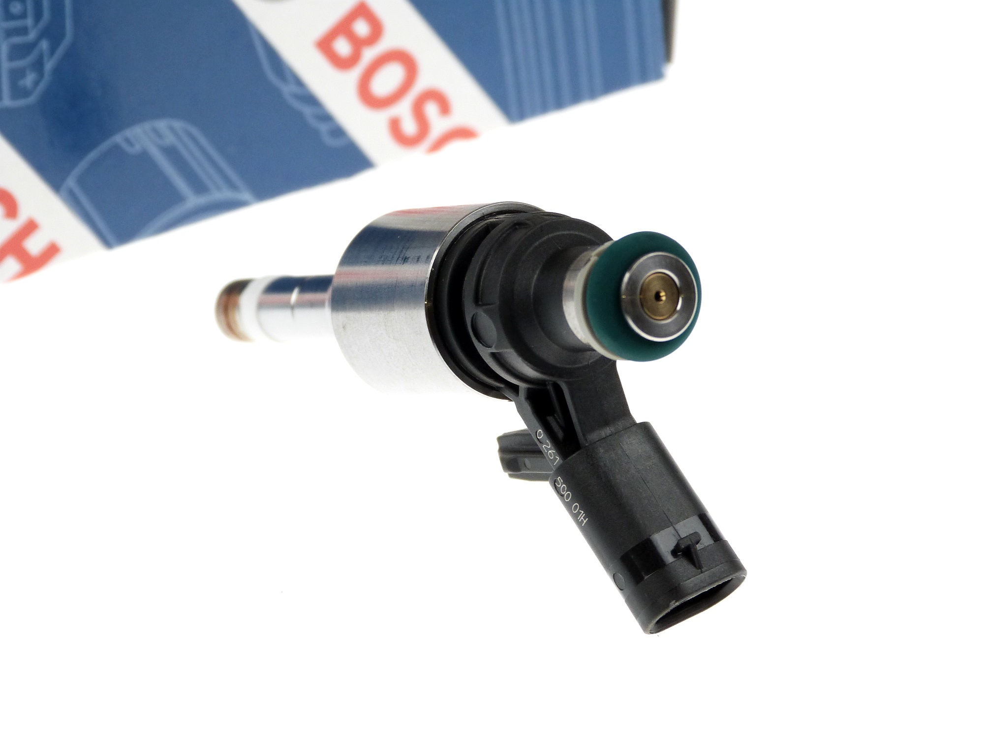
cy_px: 369
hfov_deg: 11.8
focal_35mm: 167
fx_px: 4747
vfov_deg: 8.9
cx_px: 492
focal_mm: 30.1
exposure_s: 1/160
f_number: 3.7
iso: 200
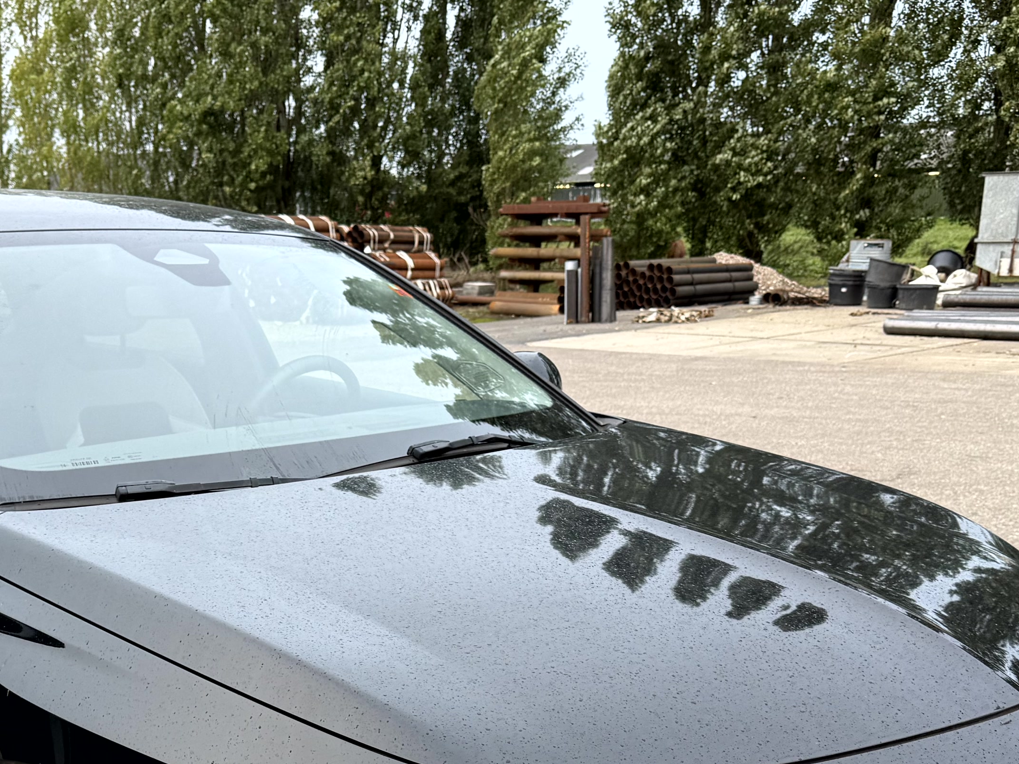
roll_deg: +1.0
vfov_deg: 29.3
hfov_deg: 40.0
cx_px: 348
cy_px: 721
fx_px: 1383
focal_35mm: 47
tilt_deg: -17.3
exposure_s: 1/129
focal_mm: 6.76
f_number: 1.78
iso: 80
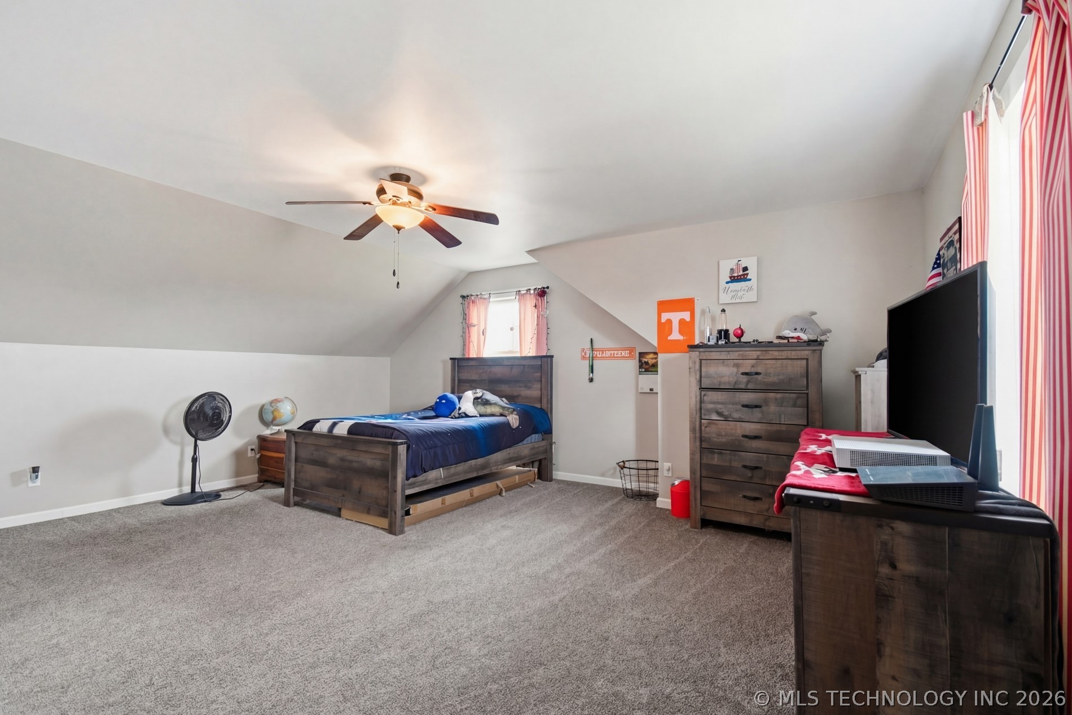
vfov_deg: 77.3
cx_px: 536
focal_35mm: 15
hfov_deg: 100.4
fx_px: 447
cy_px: 358
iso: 250
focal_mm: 10
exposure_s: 1/5
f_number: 13
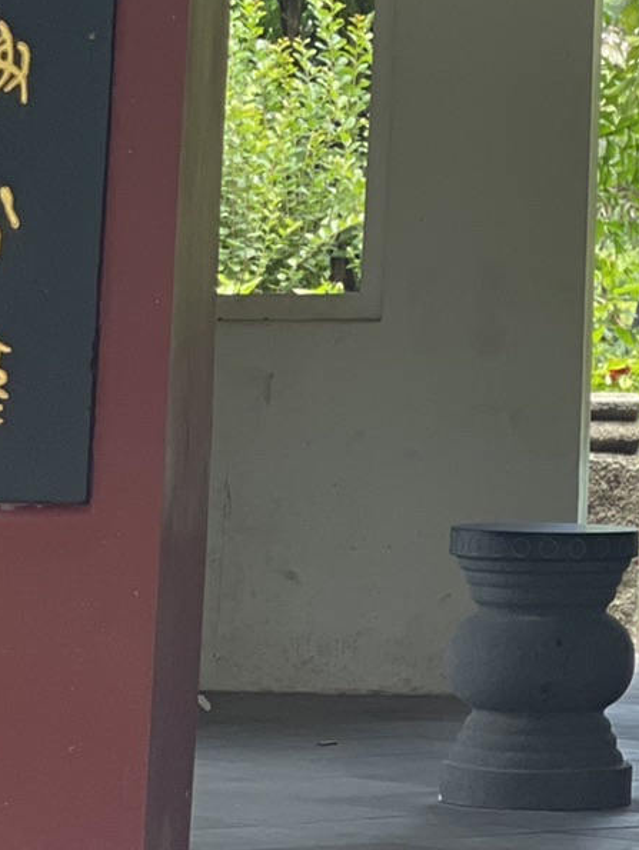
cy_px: -419
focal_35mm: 215
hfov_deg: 6.8
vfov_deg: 9.0
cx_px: 949
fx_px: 5286
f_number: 2.2
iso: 40
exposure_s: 1/121
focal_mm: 7.5
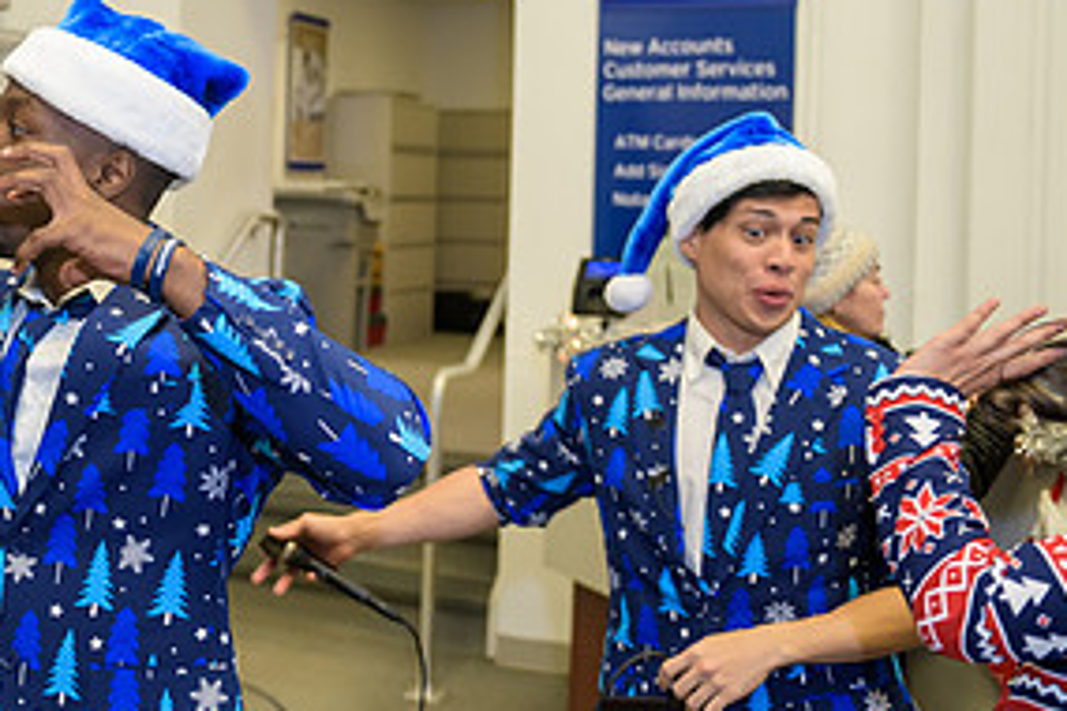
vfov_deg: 22.8
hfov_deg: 31.6
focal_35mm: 59
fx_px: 1749
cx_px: 22
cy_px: 193
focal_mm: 29
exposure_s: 1/125
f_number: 3.2
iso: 1000
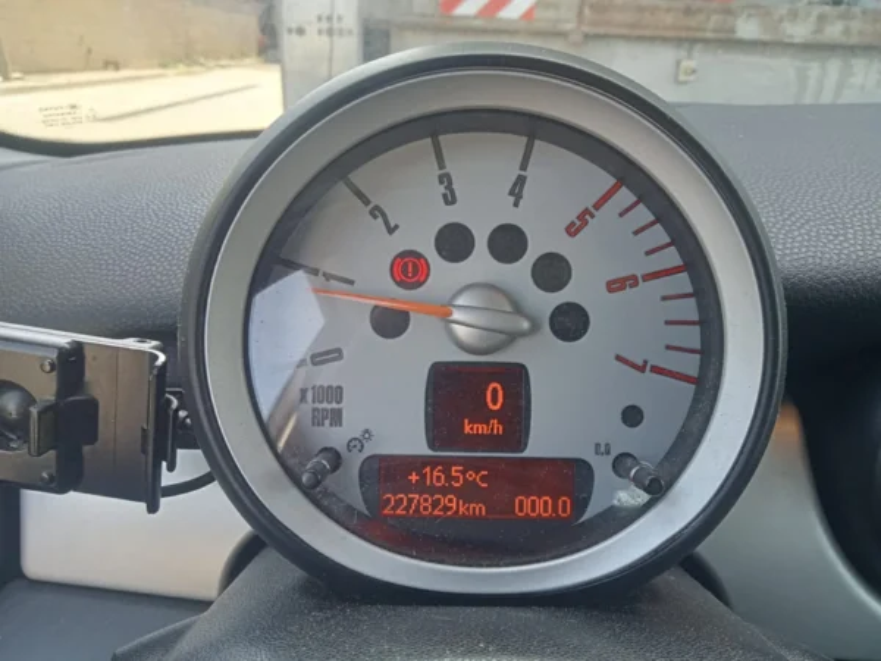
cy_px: 330
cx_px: 440
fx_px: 713
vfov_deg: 49.7
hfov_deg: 63.4
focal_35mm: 28
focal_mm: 3.46
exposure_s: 1/100
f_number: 2.2
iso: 128
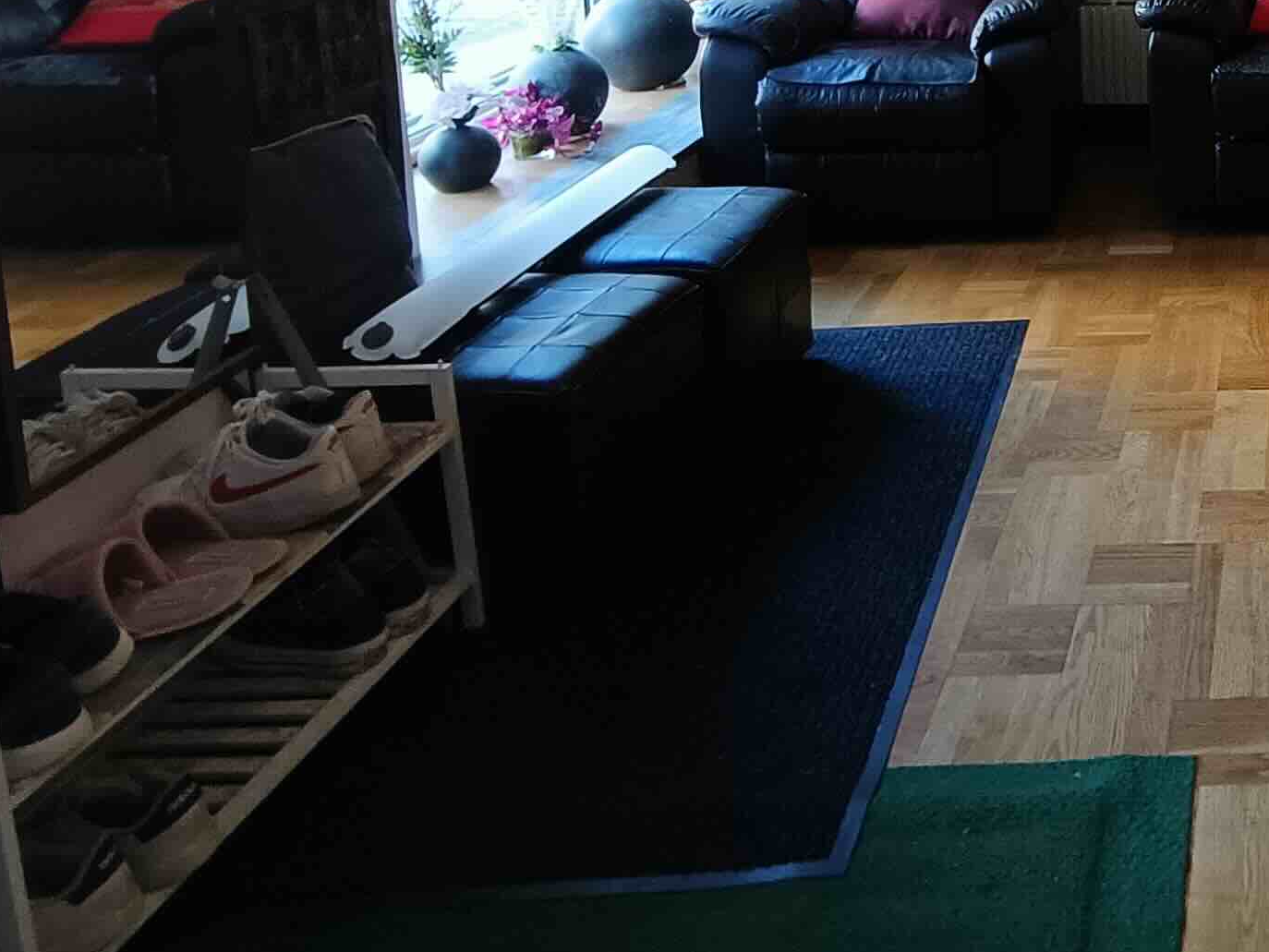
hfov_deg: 41.0
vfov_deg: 32.7
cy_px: -120
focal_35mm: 38
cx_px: 1339
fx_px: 1393
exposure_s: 1/30
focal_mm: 1.68
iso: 400
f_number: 2.2
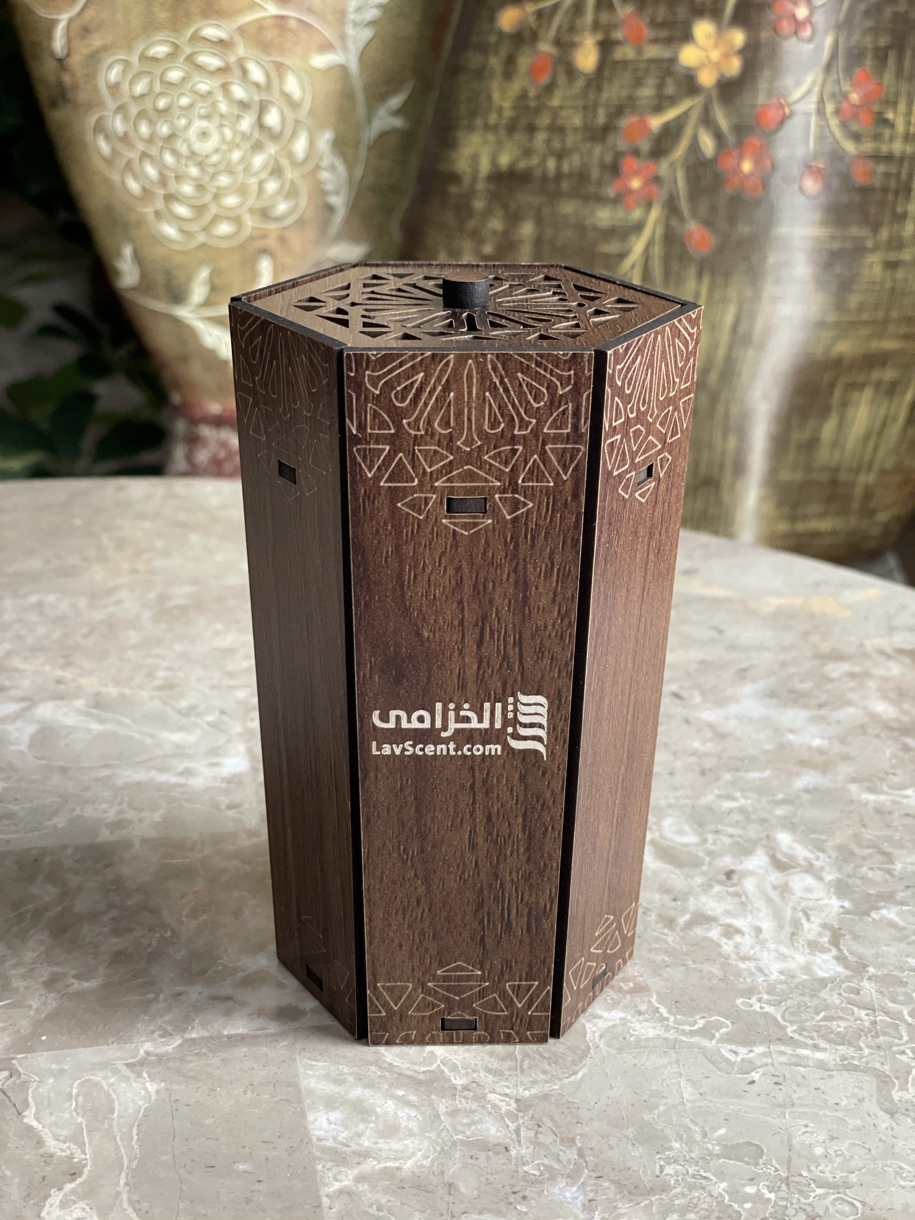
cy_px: 610
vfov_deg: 36.8
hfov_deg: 28.0
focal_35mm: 52
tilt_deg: -21.3
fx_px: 1833
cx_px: 458
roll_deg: -2.4
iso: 200
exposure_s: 1/122
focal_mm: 6
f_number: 2
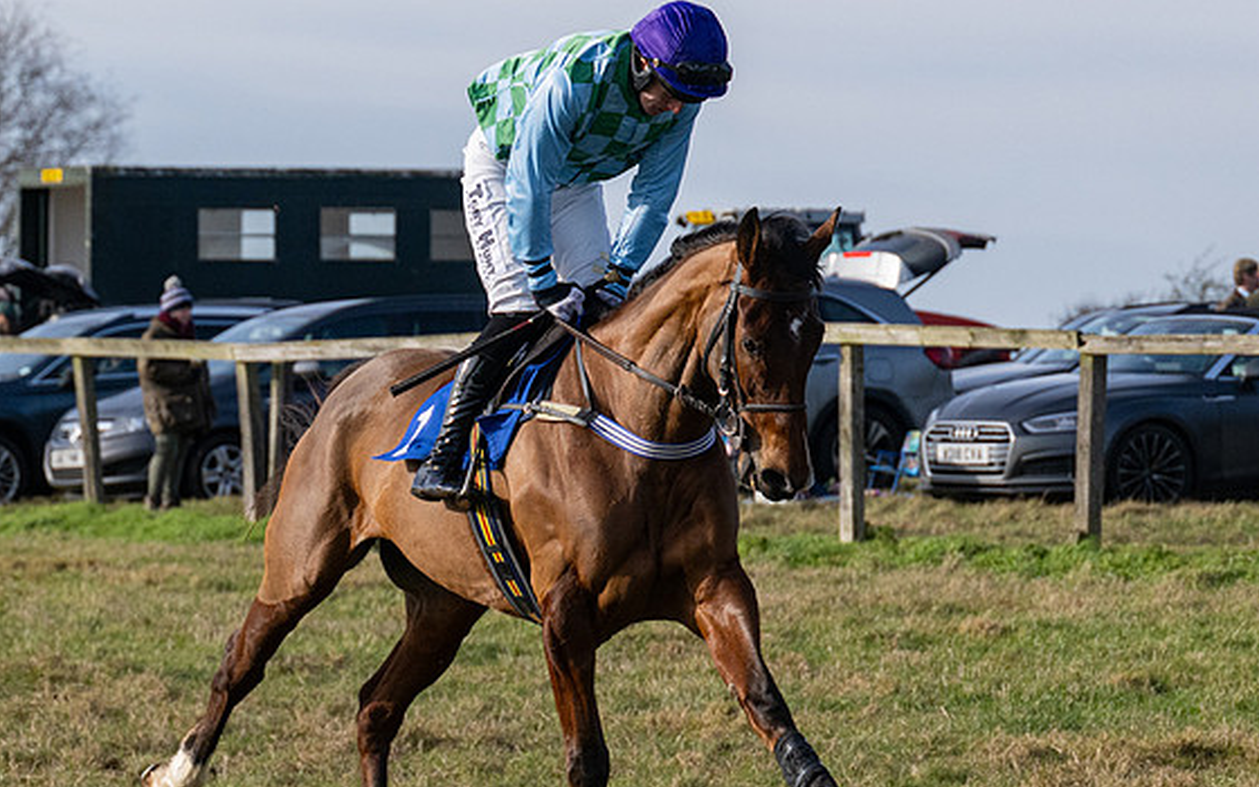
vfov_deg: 5.7
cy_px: 457
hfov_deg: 9.2
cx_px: 751
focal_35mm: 229
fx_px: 7857
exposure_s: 1/3200
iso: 400
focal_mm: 98
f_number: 5
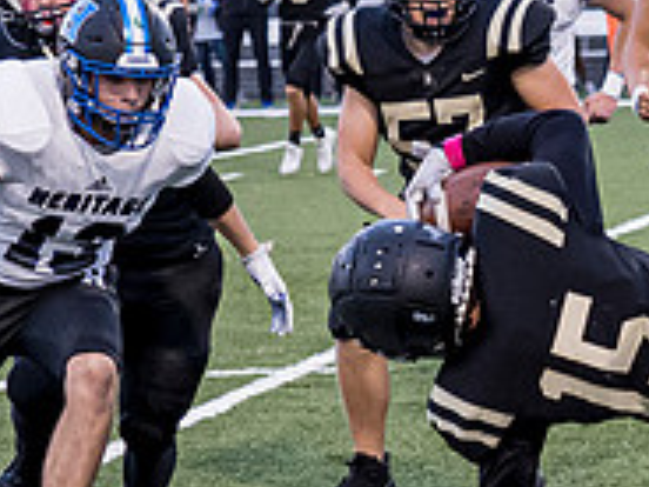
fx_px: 5943
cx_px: 839
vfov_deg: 4.7
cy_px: 554
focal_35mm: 317
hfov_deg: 6.2
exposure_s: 1/1000
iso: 2500
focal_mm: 45
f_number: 2.8
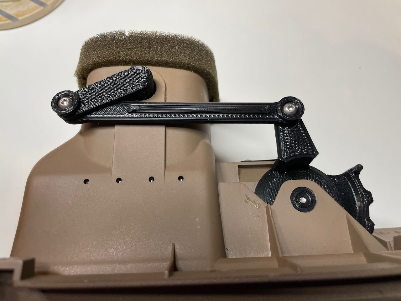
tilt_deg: -72.9
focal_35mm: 26
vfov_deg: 53.1
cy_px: 150
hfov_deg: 67.3
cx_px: 200
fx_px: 301
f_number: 1.6
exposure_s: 1/120
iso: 100
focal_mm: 4.2
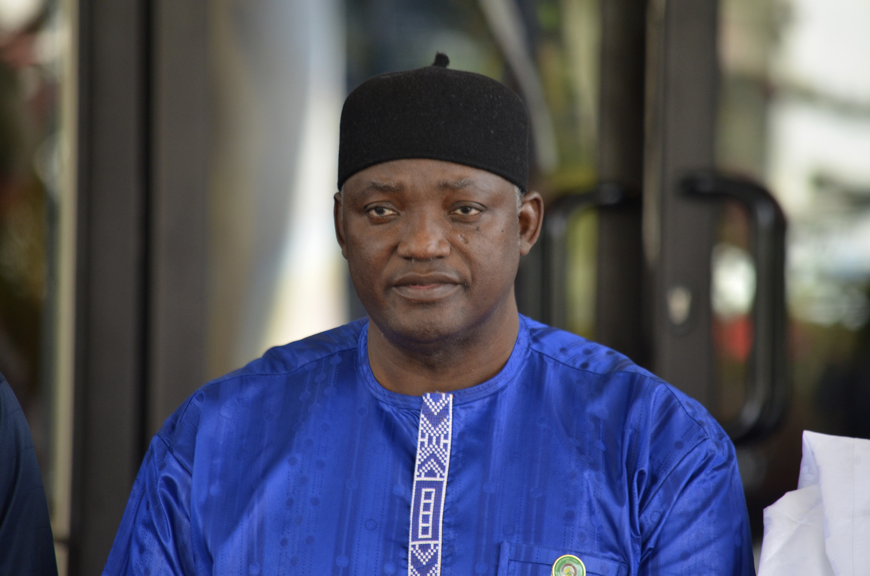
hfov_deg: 4.9
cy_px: 288
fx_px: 10129
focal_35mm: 420
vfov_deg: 3.3
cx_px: 435
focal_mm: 280
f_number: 5.6
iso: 800
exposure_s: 1/250
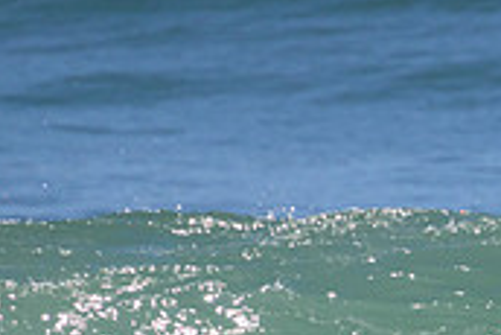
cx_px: 489
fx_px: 37647
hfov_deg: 0.8
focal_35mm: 2703
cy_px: 488
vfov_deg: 0.5
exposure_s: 1/2000
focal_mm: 800
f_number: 11
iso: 1000
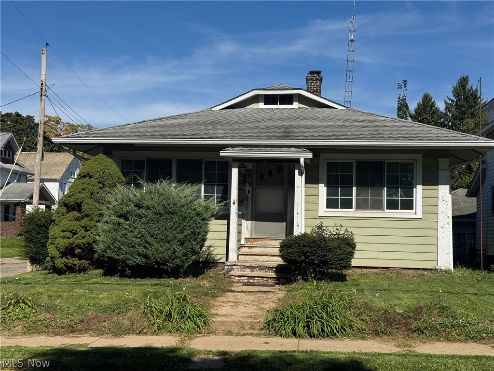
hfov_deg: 39.7
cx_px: 247
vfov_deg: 30.3
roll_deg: -1.3
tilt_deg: +3.4
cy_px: 186
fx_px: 685
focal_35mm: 48
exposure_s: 1/6410
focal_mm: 6.76
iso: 64
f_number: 1.78
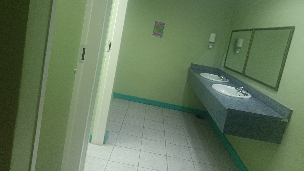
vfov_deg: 42.5
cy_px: 63
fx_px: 218
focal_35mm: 27
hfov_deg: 69.9
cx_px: 151
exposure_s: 1/25
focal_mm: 5.25
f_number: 1.75
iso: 836
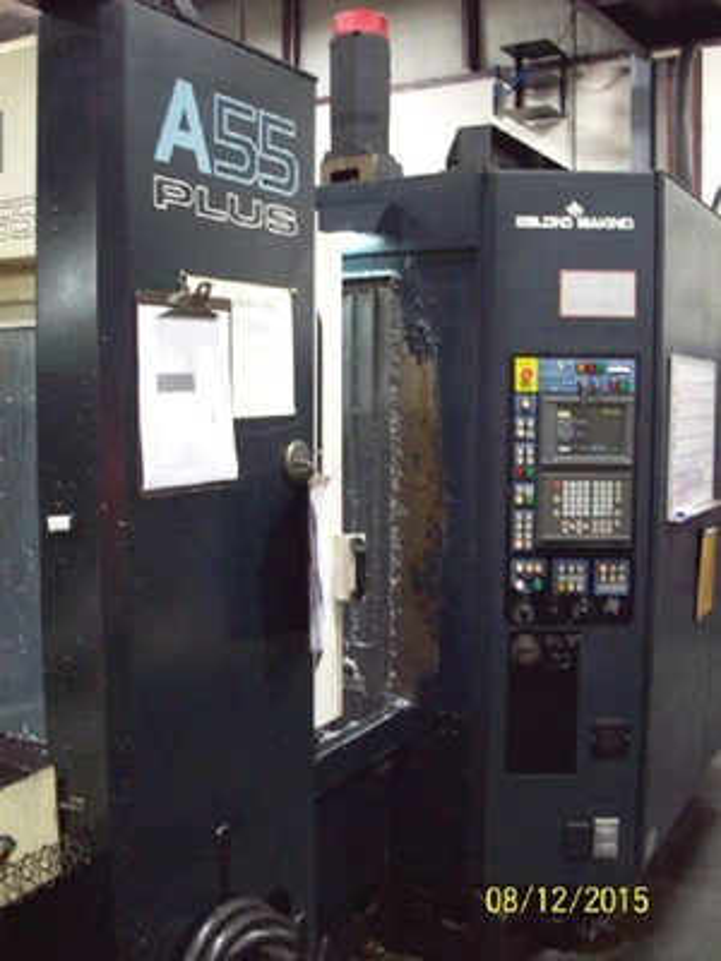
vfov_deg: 50.1
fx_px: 1028
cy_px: 480
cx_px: 360
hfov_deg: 38.7
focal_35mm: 37
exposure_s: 1/16
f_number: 2.8
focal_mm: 6.2
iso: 160
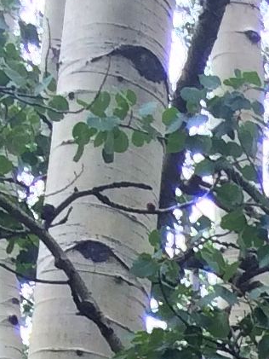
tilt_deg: +4.3
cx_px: 918
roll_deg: -2.0
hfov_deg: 5.9
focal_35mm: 225
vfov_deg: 7.0
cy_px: 1353
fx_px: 2330
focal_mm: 4.15
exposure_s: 1/149
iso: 32
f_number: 2.2
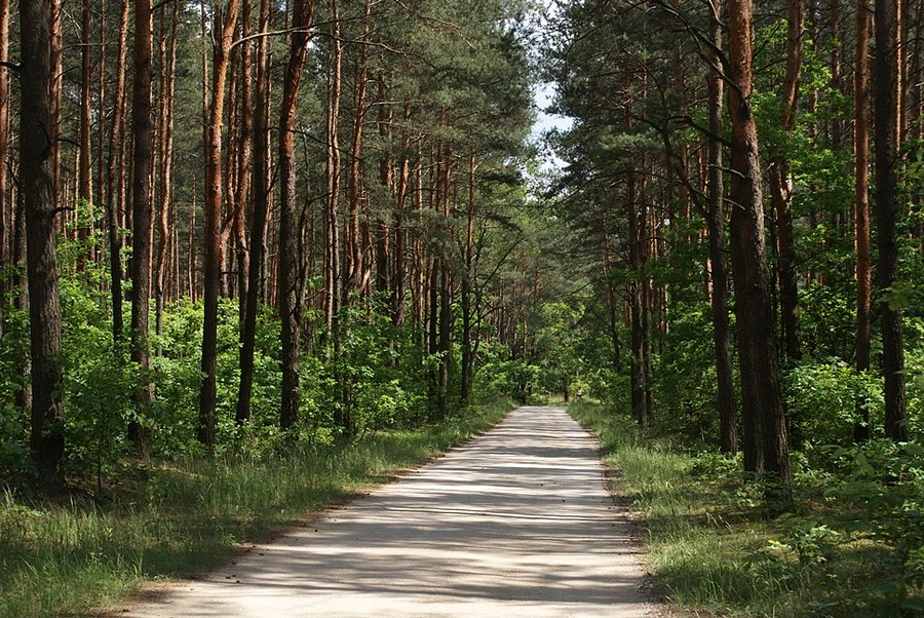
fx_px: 1734
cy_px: 309
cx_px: 462
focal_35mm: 68
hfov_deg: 29.8
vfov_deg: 20.2
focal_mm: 45
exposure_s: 1/160
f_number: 8
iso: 100
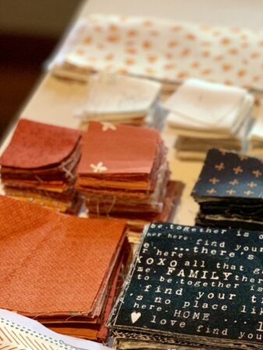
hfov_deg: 12.4
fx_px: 1204
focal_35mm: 119
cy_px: 332
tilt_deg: -47.9
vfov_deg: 16.3
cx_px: 237
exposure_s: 1/60
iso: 200
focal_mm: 6
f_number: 2.4
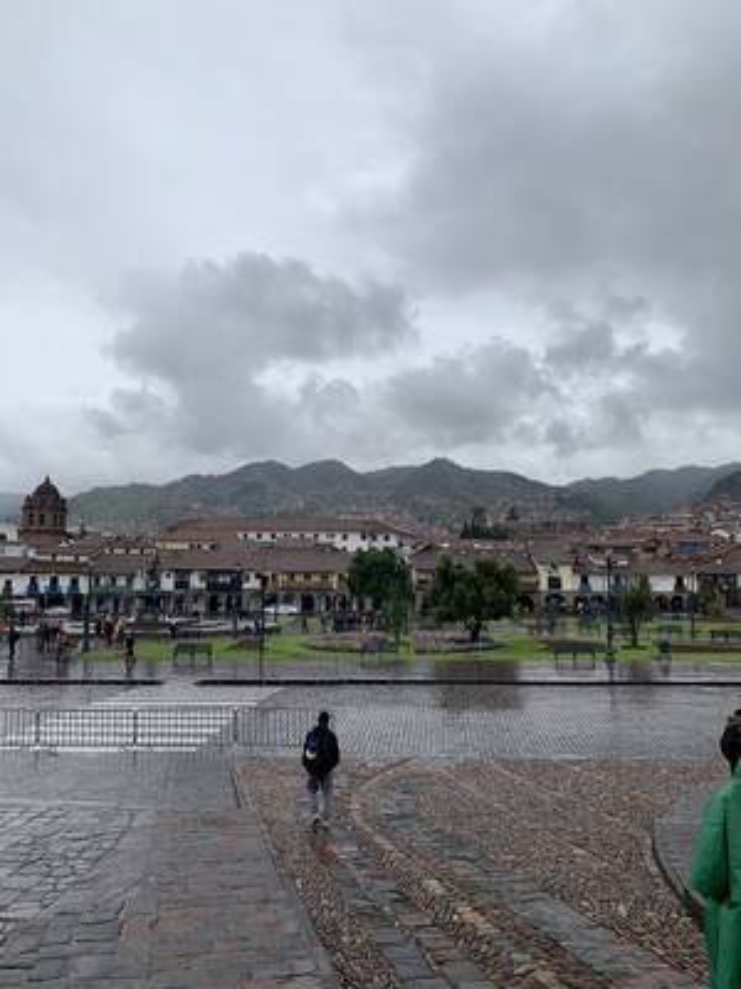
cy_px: 494
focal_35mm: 26
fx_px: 742
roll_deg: -1.3
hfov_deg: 53.1
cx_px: 370
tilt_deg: +5.3
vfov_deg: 67.3
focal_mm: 4.25
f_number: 1.8
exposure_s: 1/2833
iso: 25
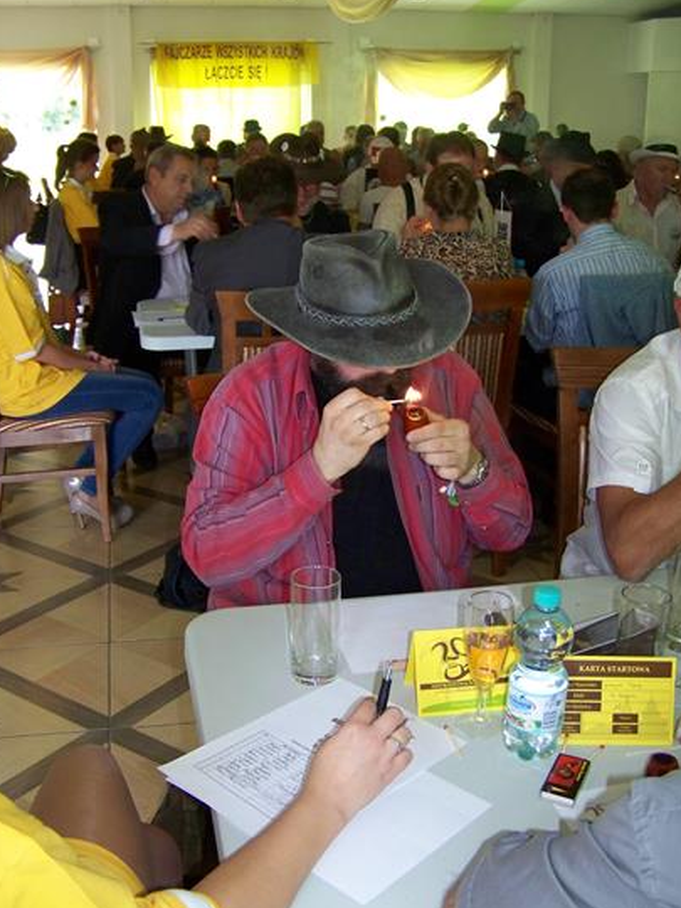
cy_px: 454
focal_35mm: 40
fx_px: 1049
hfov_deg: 36.0
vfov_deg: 46.8
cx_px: 340
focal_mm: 5.85
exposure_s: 1/30
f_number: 2.8
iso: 200
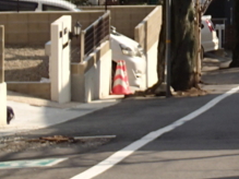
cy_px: -81
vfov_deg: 8.1
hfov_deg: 10.6
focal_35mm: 179
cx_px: 367
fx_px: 1235
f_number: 4.5
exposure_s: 1/400
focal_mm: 8.99
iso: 100
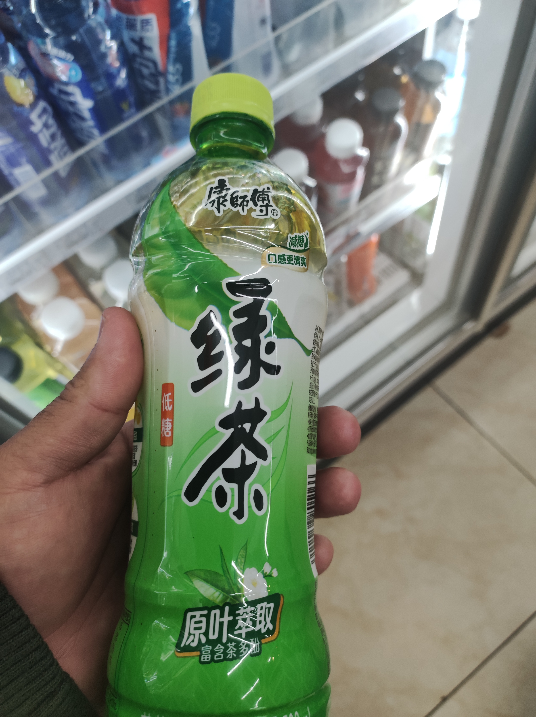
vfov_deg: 91.1
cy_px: 358
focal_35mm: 17
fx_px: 351
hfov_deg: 74.6
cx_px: 268
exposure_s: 1/60
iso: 142
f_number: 1.79
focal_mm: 4.74
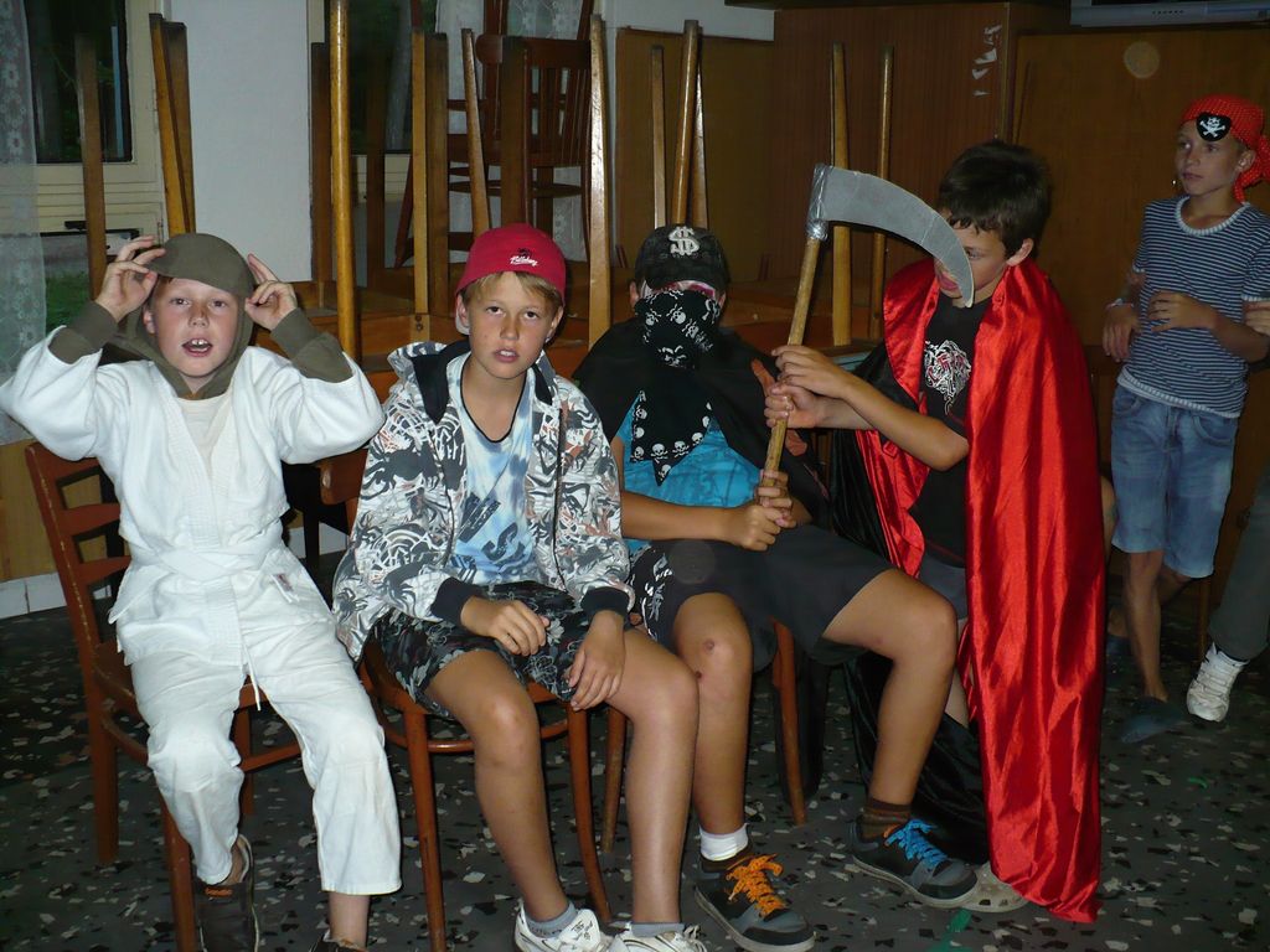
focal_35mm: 37
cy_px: 476
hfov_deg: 50.1
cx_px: 635
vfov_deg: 38.7
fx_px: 1357
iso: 200
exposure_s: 1/30
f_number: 2.8
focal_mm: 6.1
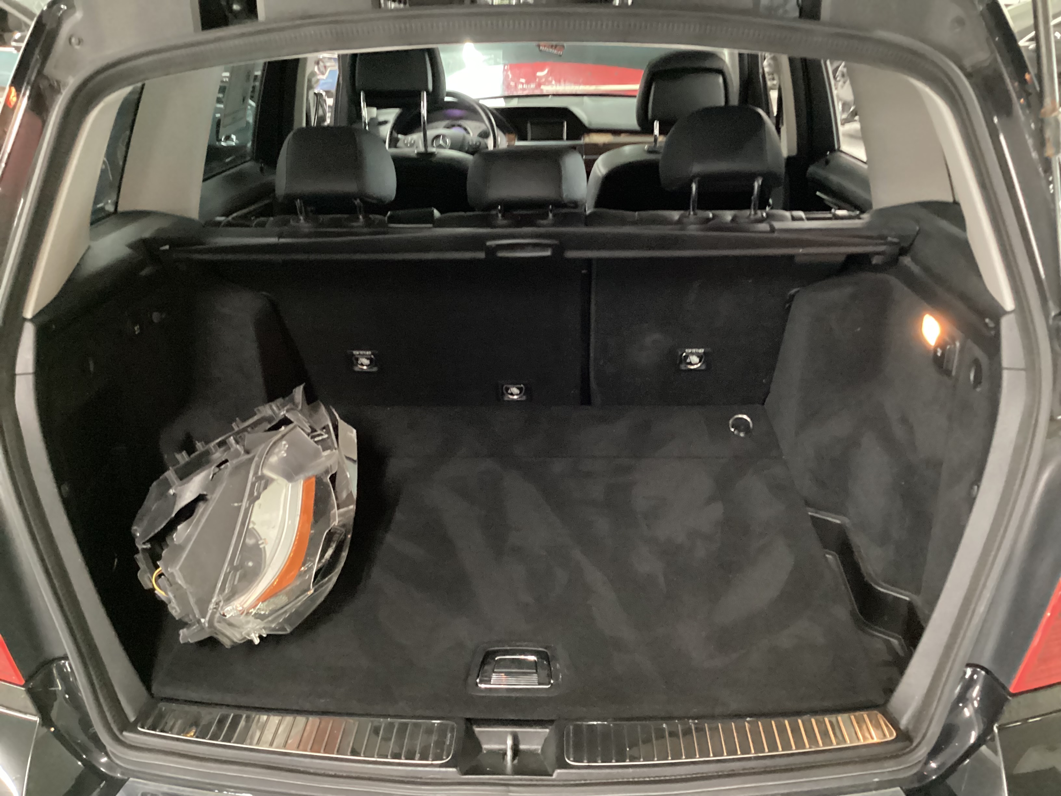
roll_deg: +0.4
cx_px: 530
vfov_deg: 45.4
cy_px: 398
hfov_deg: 58.4
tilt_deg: -24.9
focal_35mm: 31
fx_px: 950
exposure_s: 1/17
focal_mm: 3.3
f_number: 2.4
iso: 800
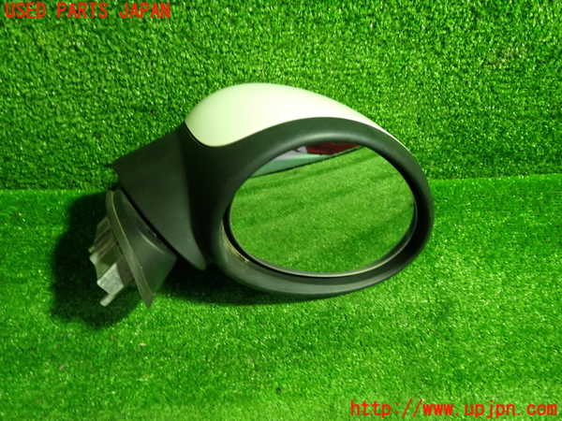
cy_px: 210
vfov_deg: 46.8
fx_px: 487
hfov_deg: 60.0
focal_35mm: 30
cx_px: 281
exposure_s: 1/30
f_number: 2.3
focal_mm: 5.4
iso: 320
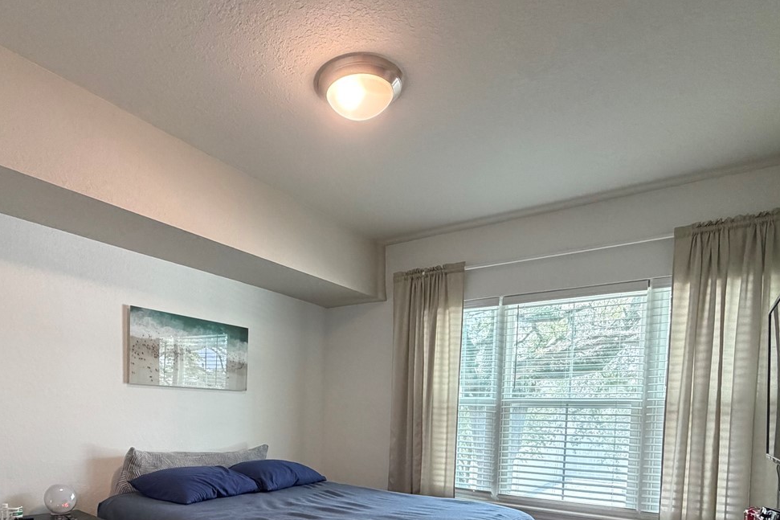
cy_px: 440
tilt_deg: -3.1
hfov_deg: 73.1
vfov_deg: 49.0
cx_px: 319
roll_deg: -0.7
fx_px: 520
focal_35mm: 24
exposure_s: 1/63
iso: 320
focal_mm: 2.22
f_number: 2.2
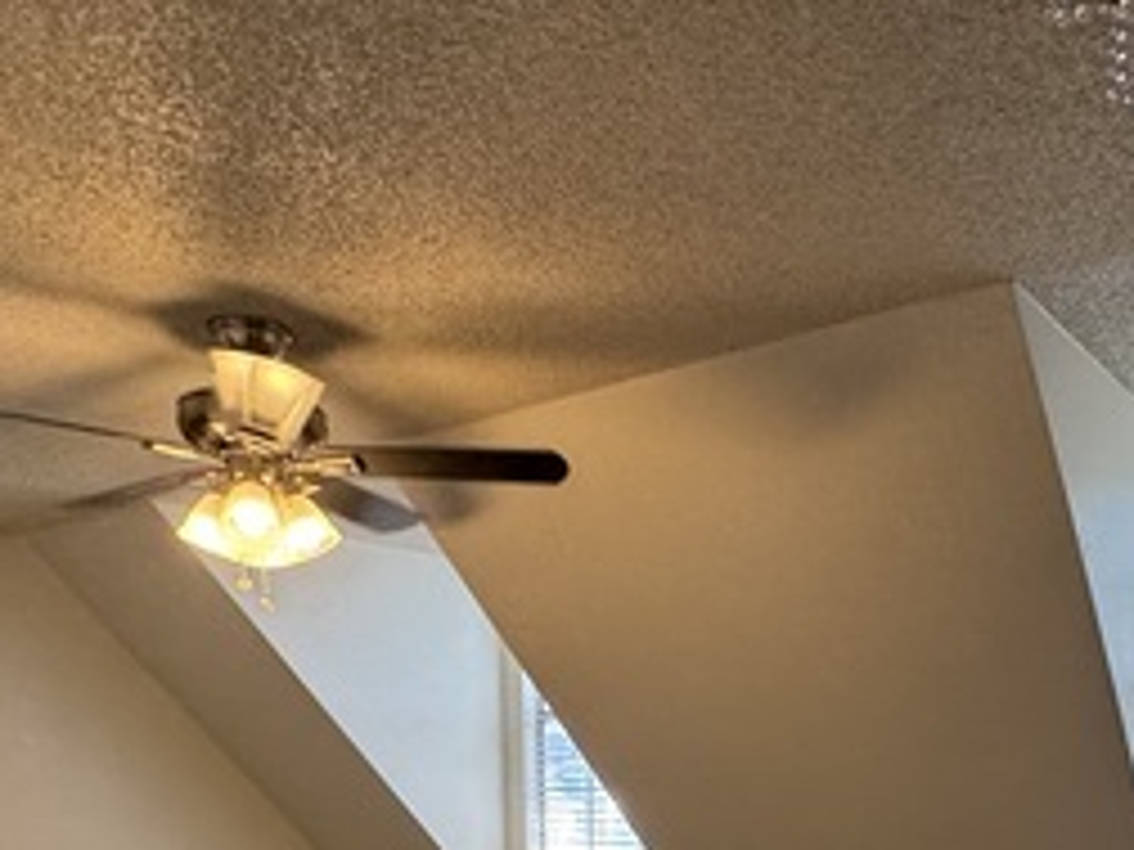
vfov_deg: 33.7
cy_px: 931
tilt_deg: -7.4
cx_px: 700
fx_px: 1212
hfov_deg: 49.7
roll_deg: +0.9
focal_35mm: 37
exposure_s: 1/120
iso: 200
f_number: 2.2
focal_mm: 2.22
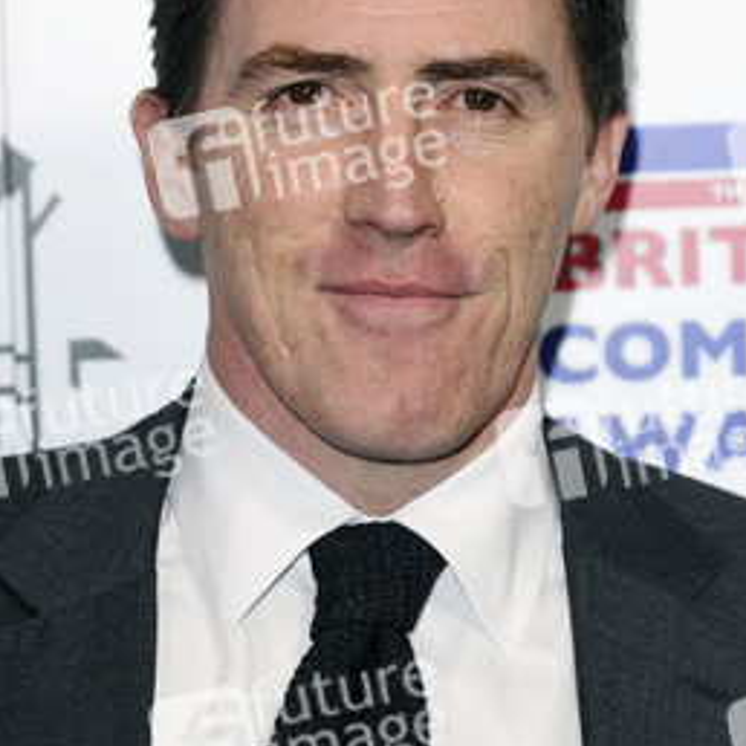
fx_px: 4437
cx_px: 383
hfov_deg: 9.6
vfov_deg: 9.6
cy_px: 295
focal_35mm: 182
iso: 320
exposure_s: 1/200
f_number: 4.5
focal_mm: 92
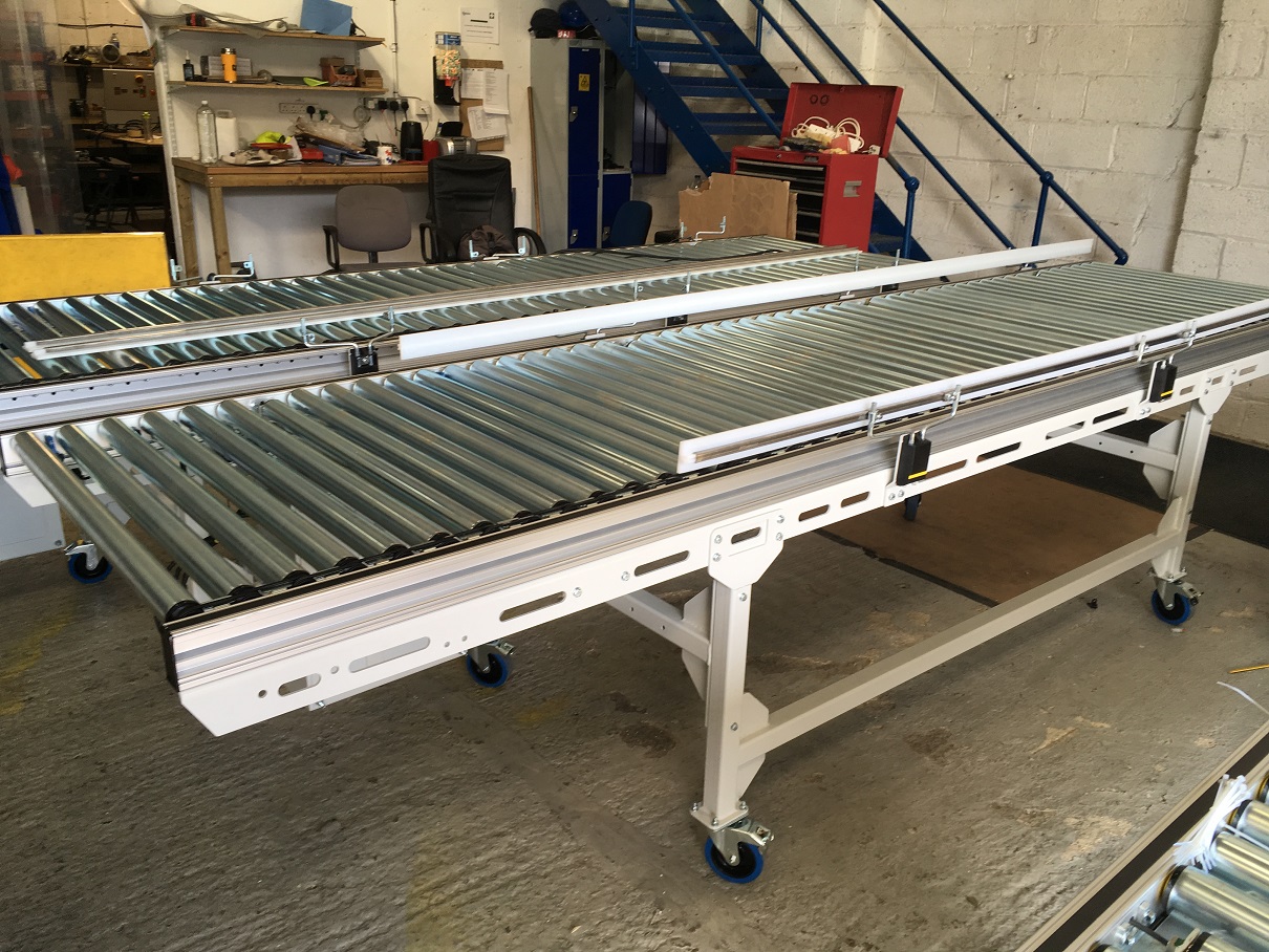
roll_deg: -1.8
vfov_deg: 48.2
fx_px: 1063
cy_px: 476
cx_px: 634
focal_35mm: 29
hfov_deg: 61.6
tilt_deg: -20.0
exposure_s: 1/50
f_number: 2.2
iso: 25
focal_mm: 4.15
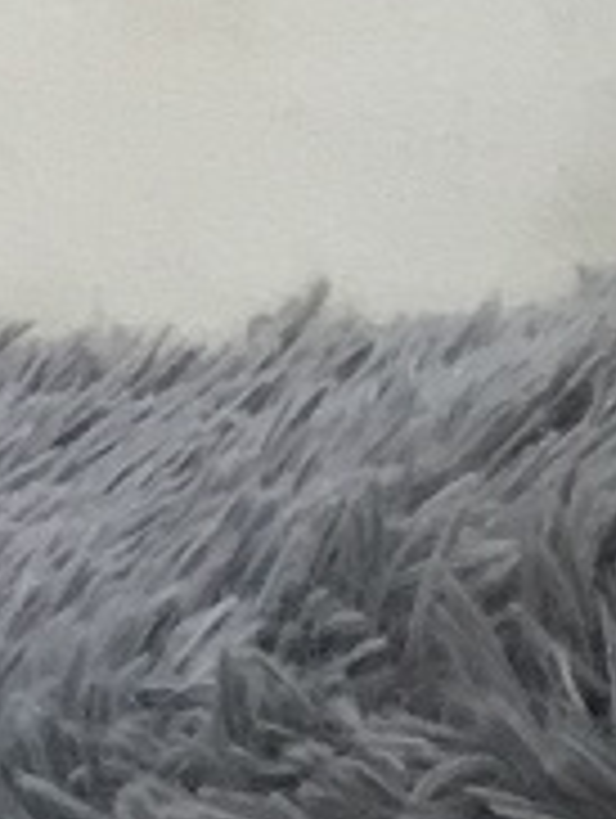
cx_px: 1502
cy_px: -482
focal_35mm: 204
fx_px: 4829
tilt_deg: -10.2
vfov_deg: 9.4
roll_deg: +1.8
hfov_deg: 6.9
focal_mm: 3.3
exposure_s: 1/33
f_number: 2.4
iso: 100
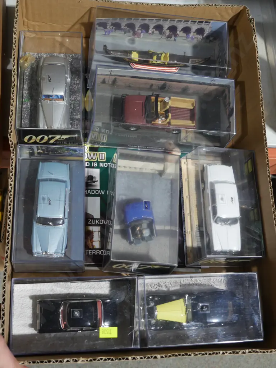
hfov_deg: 30.3
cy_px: 184
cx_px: 138
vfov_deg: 39.7
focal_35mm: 48
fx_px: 510
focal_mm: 24
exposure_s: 1/60
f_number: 6.3
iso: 1600
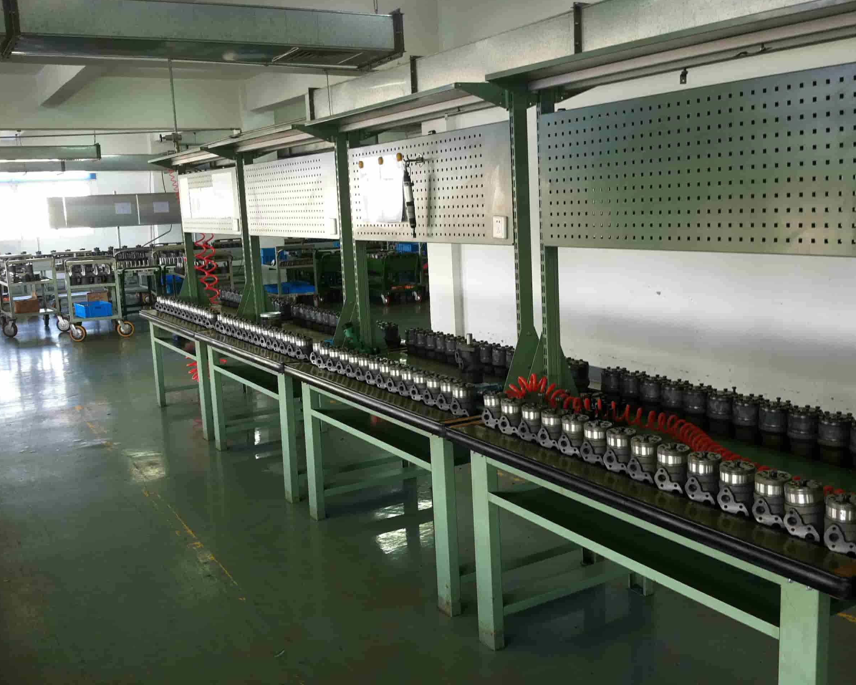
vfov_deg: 40.1
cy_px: 339
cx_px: 462
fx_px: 937
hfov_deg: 49.0
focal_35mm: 37
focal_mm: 3.85
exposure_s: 1/15
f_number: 2.8
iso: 80
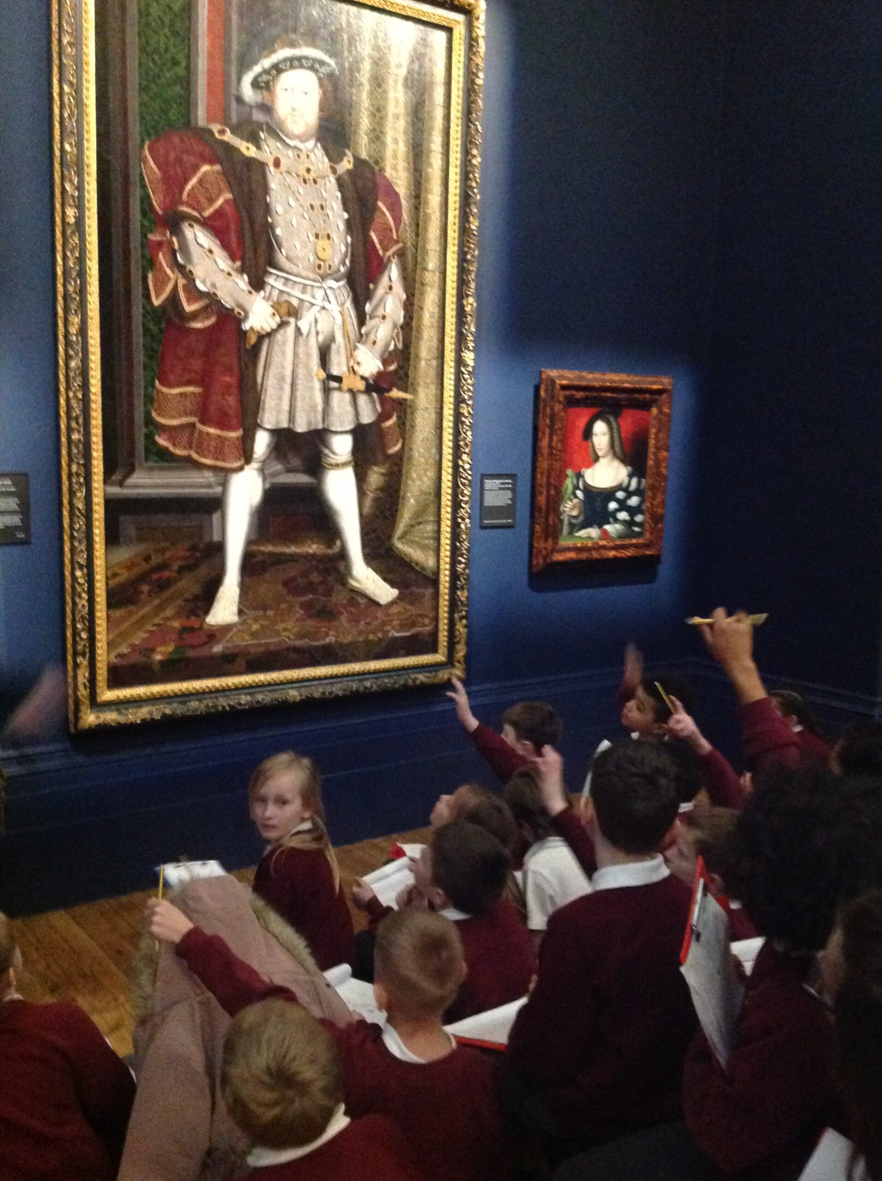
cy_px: 590
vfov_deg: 52.7
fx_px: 1192
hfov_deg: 40.6
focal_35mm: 35
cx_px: 441
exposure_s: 1/15
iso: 800
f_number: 2.4
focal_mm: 4.28
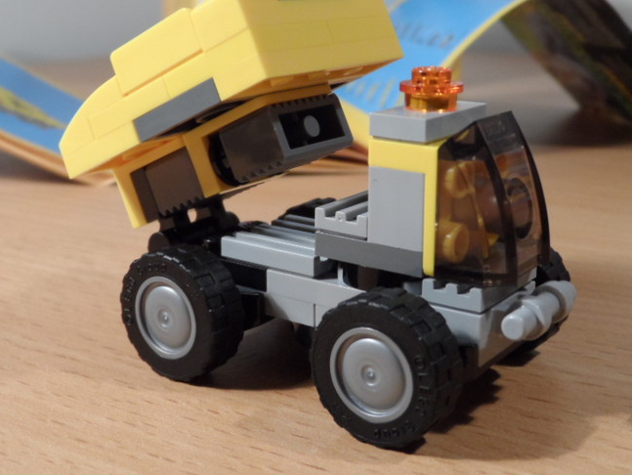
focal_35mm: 57
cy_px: 199
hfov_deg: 33.8
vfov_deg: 25.7
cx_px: 337
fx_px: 1041
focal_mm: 6.8
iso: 200
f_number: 3.7
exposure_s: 1/30
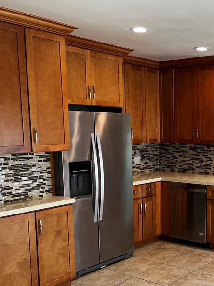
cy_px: 167
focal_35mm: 45
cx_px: 228
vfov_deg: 41.9
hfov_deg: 29.4
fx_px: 371
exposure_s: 1/120
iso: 125
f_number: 1.5
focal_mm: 5.7
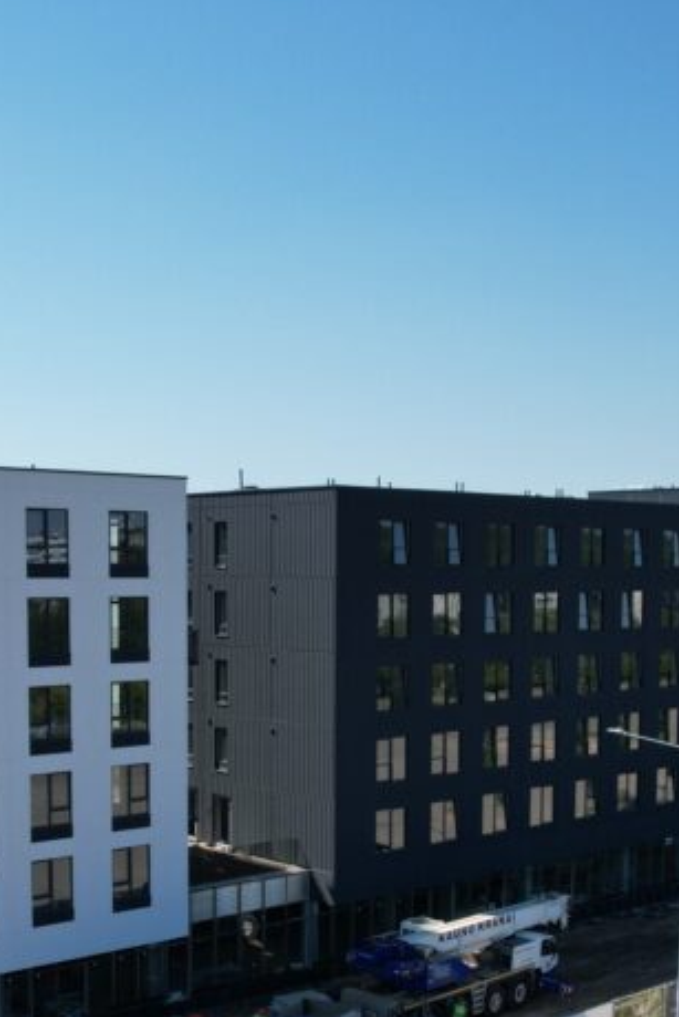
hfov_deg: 27.5
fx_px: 1385
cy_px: 717
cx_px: 305
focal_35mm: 49
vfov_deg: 39.6
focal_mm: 8.38
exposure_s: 1/2500
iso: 120
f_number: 2.8
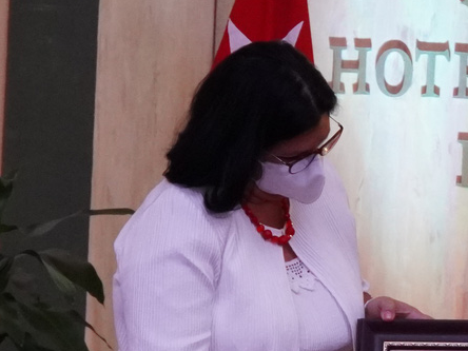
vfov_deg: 3.8
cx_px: 387
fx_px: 5273
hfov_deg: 5.1
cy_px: 511
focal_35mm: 390
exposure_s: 1/20
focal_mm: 60
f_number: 5.6
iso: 2500
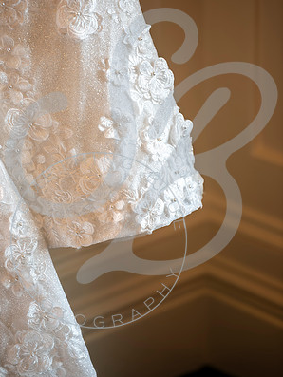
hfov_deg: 6.8
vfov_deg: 9.1
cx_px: 142
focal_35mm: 218
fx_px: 2375
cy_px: 168
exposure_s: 1/200
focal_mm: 200
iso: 500
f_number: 2.8
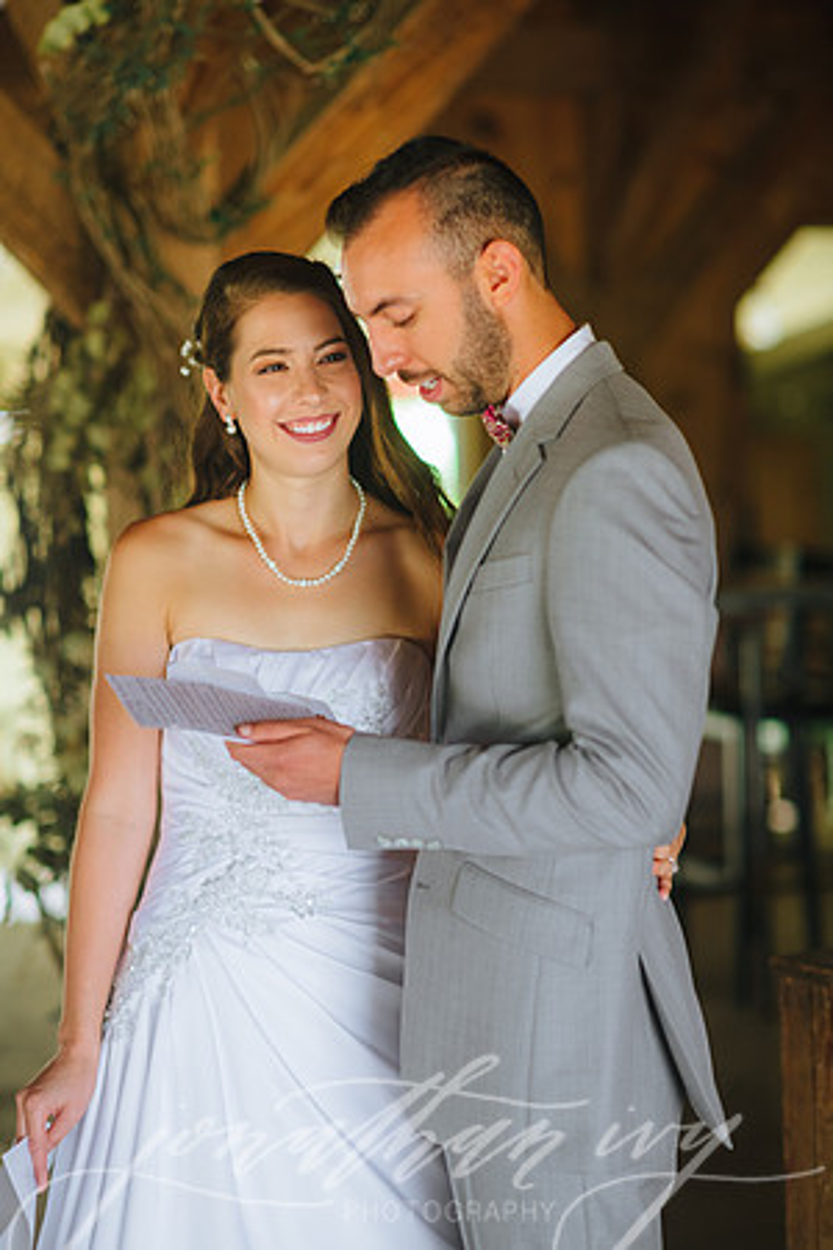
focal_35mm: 85
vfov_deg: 23.9
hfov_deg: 16.1
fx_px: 2950
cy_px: 625
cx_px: 416
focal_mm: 85
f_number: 2
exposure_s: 1/200
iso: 800
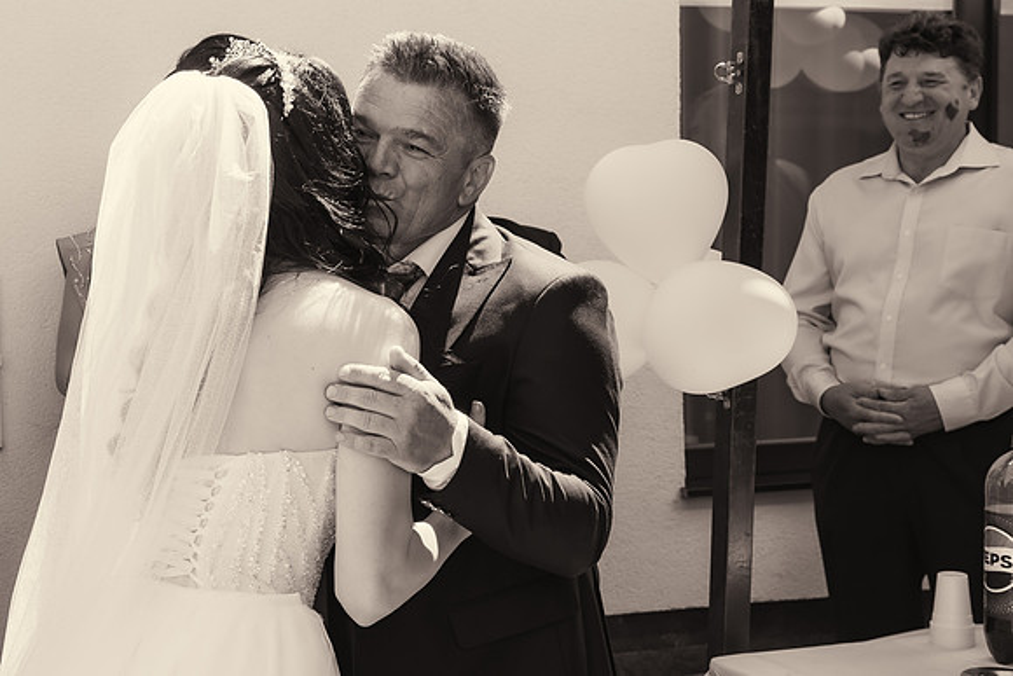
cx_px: 314
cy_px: 344
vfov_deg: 17.8
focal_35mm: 77
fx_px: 2159
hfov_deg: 26.2
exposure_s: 1/200
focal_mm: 55
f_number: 7.1
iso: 200
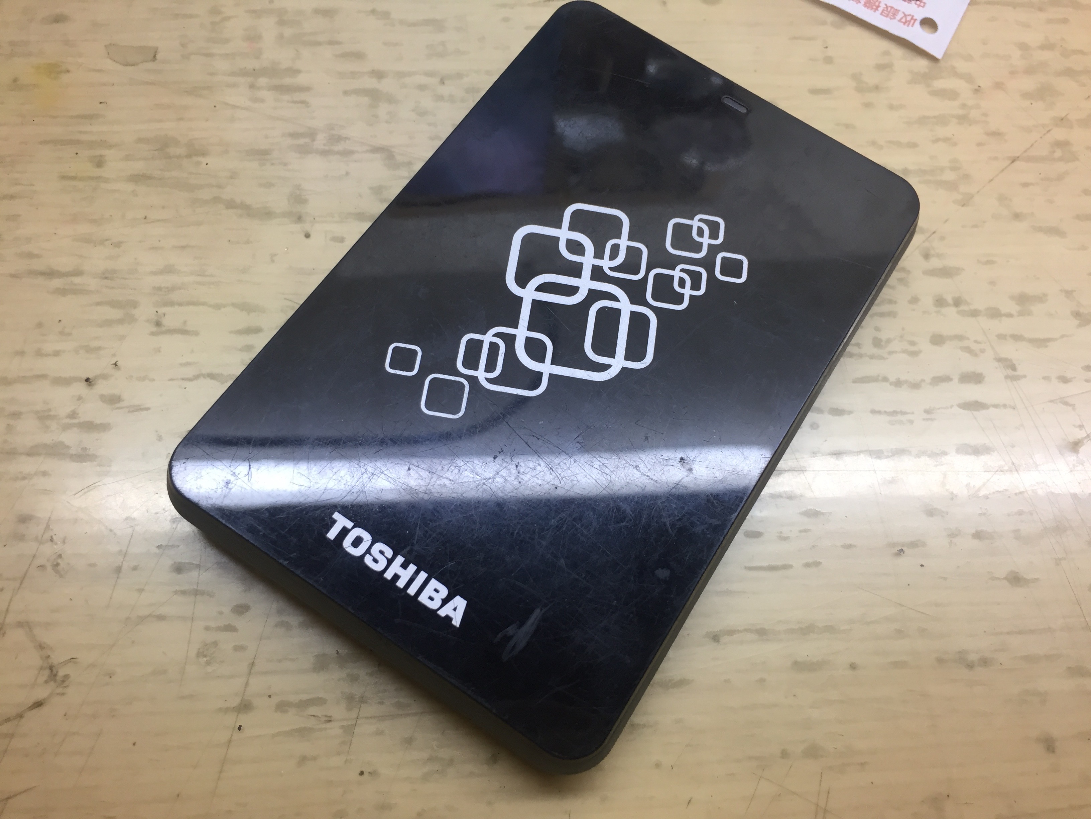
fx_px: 914
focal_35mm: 29
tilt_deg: -69.7
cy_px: 410
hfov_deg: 61.7
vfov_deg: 48.2
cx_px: 546
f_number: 2.2
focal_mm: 4.15
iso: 32
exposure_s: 1/40
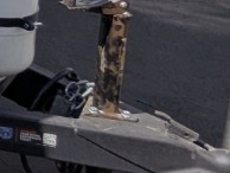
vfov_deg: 11.1
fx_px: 765
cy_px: -229
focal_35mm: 115
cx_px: -501
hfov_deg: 10.5
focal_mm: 2.35
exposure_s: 1/2114
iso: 44
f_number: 2.2
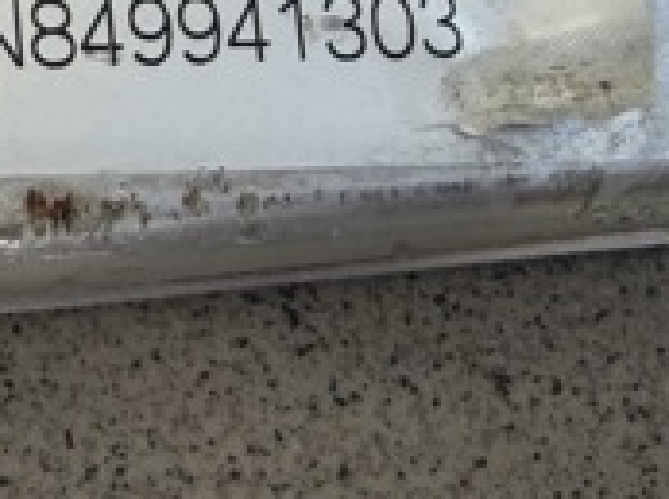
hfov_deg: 18.7
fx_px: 1716
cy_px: -72
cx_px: -414
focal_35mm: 89
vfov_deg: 16.0
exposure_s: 1/100
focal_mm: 2.22
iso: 64
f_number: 2.2
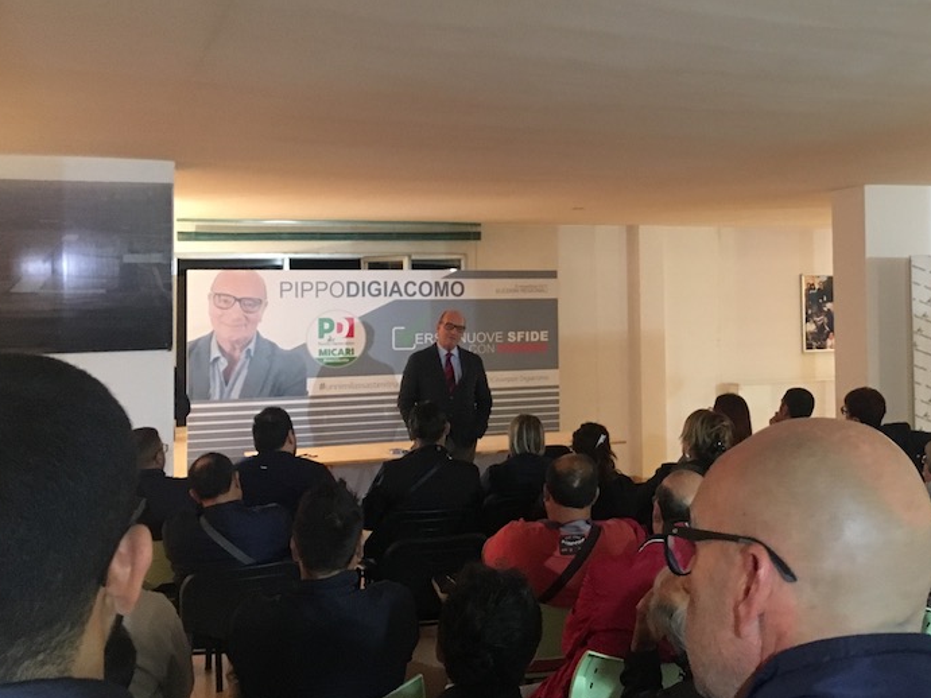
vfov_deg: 30.7
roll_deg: +1.6
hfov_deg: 39.4
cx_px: 691
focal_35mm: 47
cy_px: 259
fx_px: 1264
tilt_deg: +3.1
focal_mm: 4.15
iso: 200
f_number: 2.2
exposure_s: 1/17
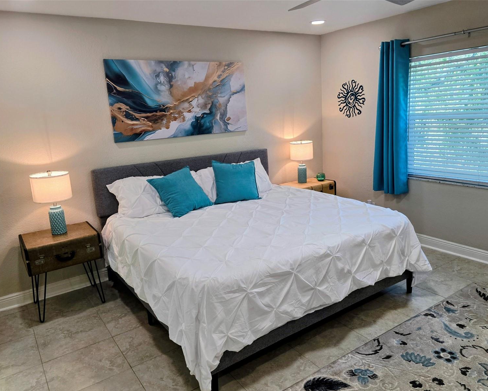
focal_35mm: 24
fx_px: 347
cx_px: 259
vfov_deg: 58.8
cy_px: 196
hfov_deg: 70.2
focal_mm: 6.3
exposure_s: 1/120
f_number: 1.7
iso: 125
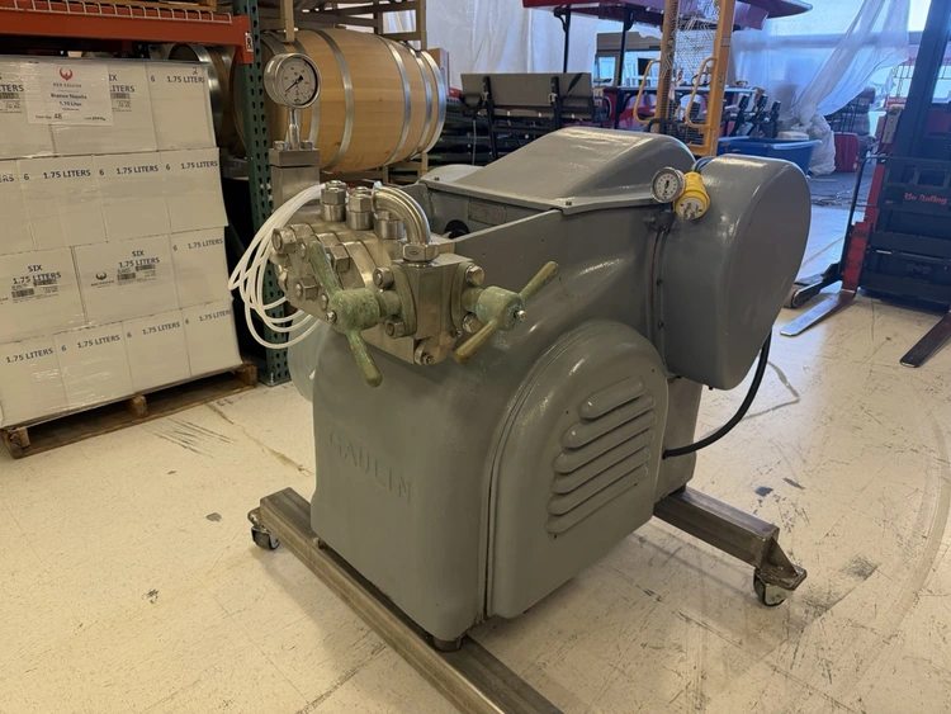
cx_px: 476
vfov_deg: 56.8
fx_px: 660
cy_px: 357
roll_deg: -0.9
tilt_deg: -20.8
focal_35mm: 24
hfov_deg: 71.6
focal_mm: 6.76
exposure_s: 1/120
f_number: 1.78
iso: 400
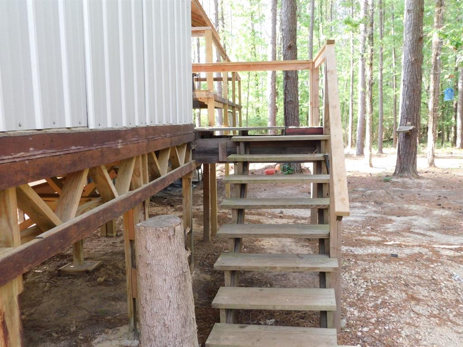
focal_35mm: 30
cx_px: 232
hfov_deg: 60.0
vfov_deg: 46.8
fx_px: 401
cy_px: 174
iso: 125
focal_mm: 5.3
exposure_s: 1/40
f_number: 3.2
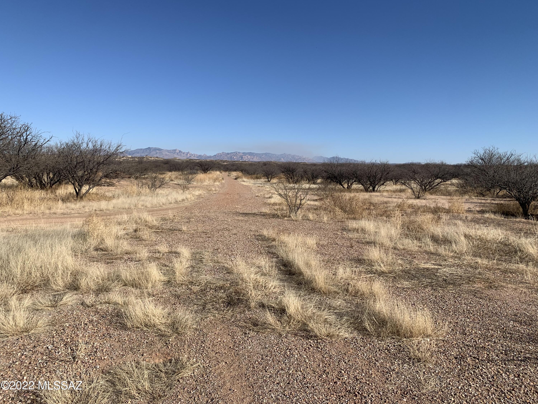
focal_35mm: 26
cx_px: 269
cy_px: 202
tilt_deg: -3.2
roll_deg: -0.4
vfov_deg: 53.1
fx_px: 404
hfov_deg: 67.3
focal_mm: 4.25
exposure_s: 1/3521
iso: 25
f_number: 1.8
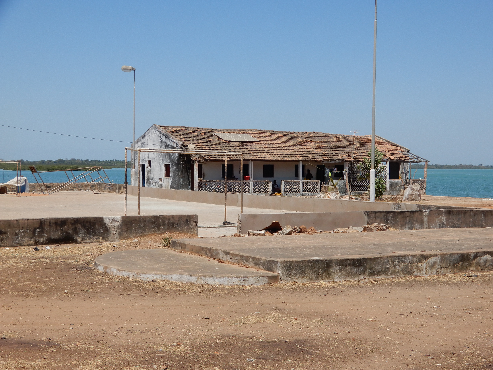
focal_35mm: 50
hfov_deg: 38.2
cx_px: 246
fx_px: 712
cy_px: 185
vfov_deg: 29.1
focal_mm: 8.9
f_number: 4
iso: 80
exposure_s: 1/1000
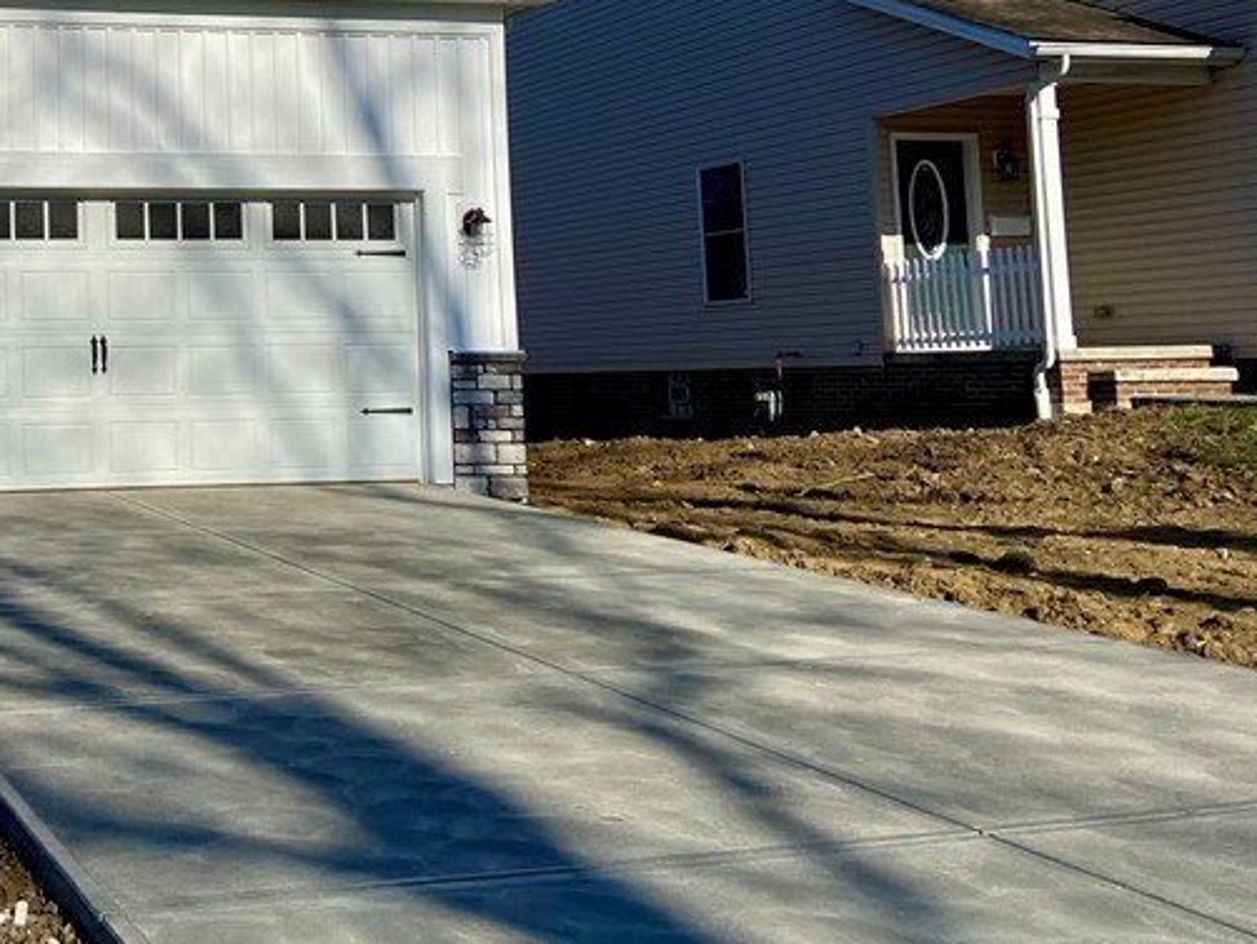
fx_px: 1925
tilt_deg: +5.9
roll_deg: +0.6
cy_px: 218
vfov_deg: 27.1
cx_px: 30
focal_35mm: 53
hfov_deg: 33.4
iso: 32
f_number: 1.8
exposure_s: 1/5525
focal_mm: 4.25
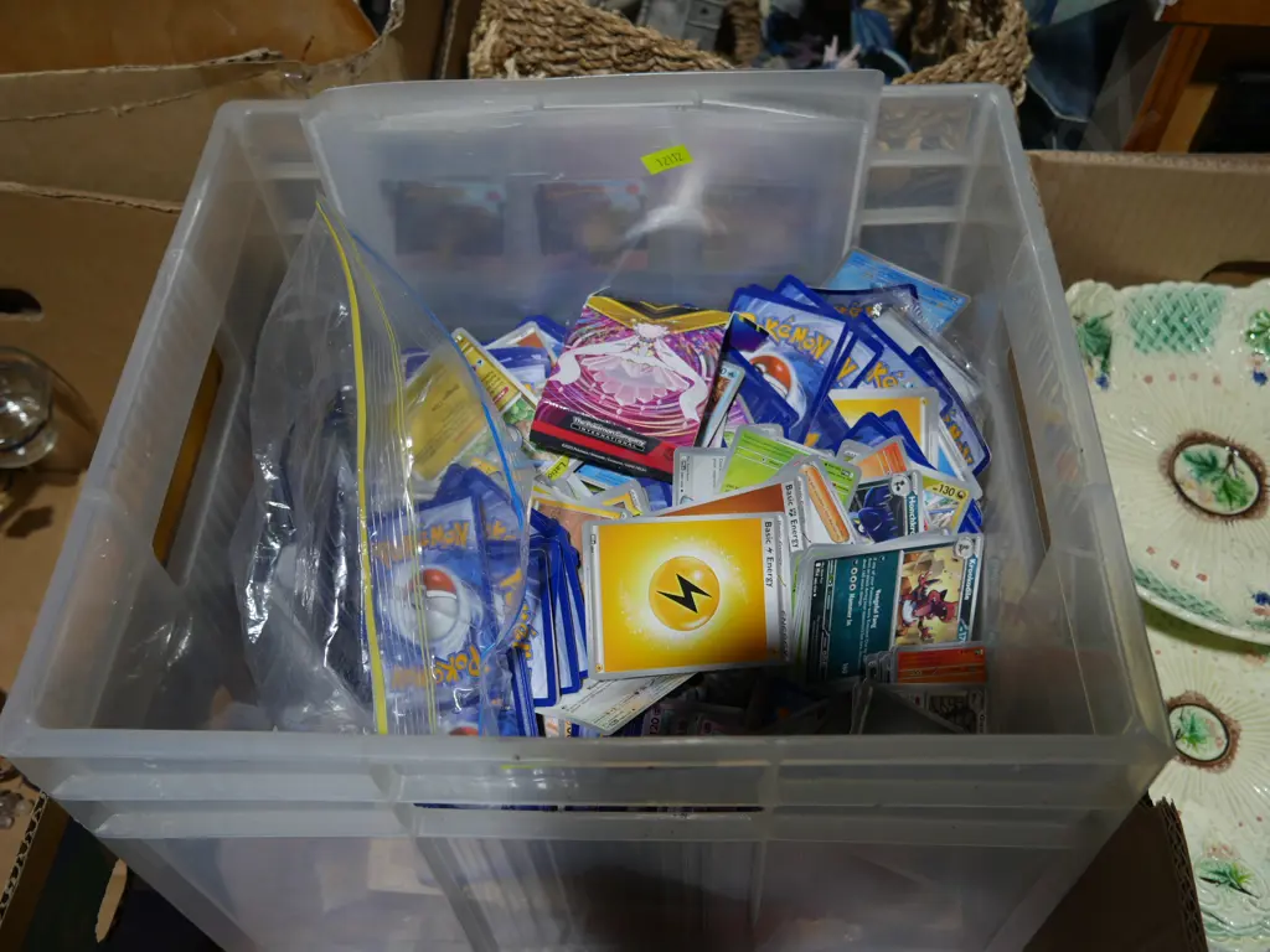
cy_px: 476
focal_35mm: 32
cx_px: 635
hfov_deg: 56.8
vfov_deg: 44.2
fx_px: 1174
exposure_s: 1/125
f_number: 3.6
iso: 200
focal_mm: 16
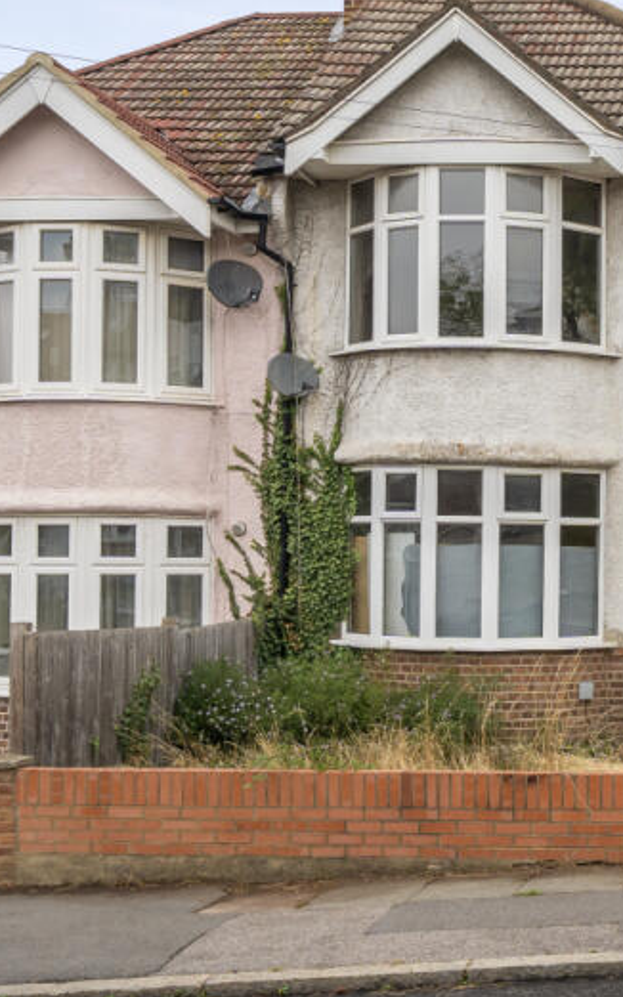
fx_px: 1359
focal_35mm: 50
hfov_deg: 23.0
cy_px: 357
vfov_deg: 40.0
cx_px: 803
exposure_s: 1/125
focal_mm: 17
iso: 400
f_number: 8
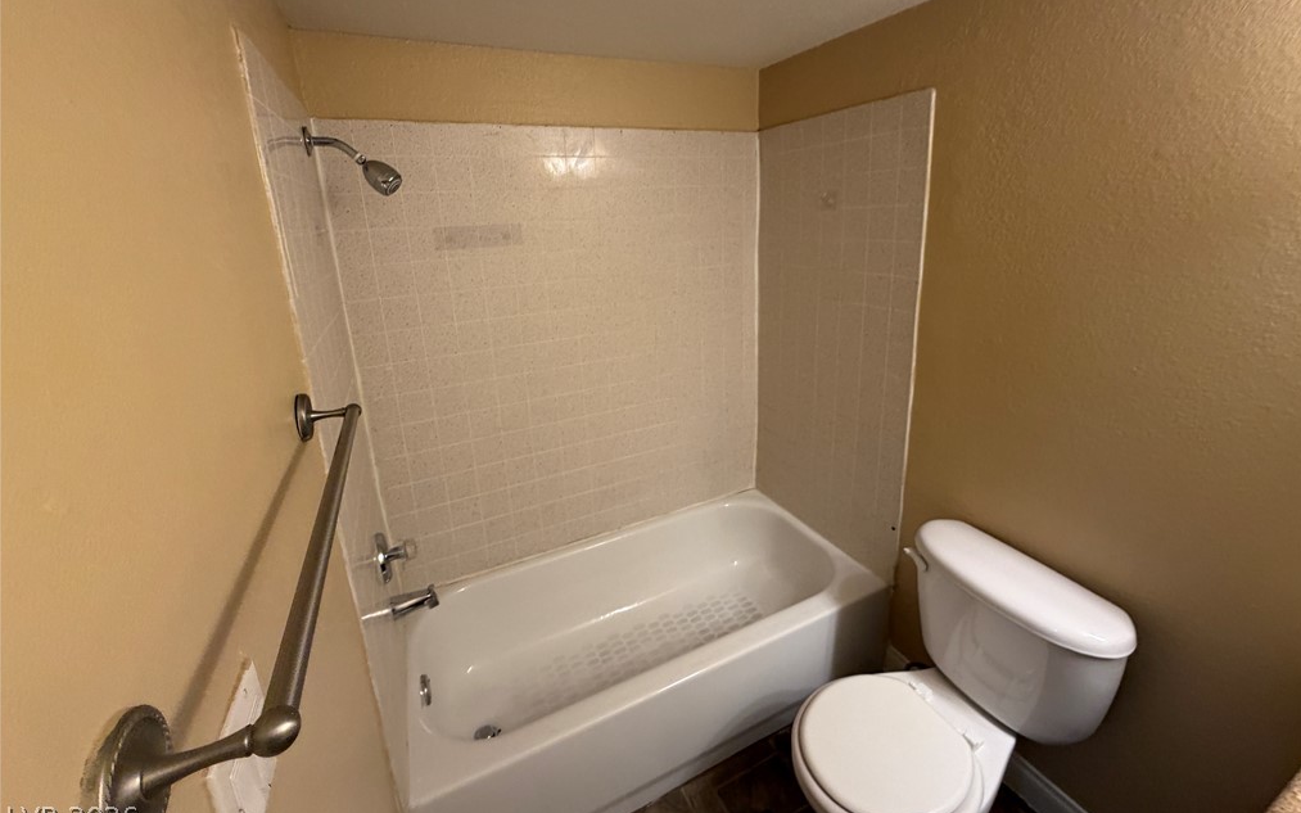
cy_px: 345
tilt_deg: -11.9
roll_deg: +0.9
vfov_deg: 74.3
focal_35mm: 15
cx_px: 656
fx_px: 532
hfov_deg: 101.5
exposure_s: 1/60
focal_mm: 2.22
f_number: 2.2
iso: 200
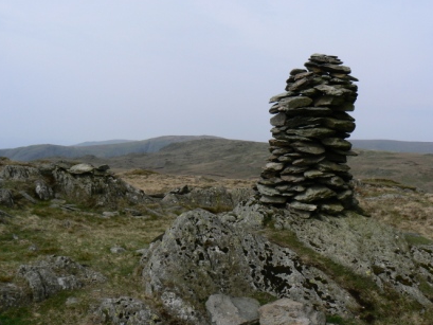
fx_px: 475
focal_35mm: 38
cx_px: 206
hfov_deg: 48.9
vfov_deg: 37.7
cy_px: 159
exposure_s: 1/400
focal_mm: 6
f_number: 8
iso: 80
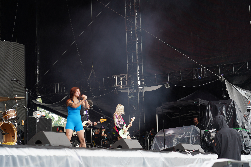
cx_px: 126
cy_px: 84
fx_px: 488
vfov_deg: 19.5
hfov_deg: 28.8
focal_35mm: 70
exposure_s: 1/80
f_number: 4
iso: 100
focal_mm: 70
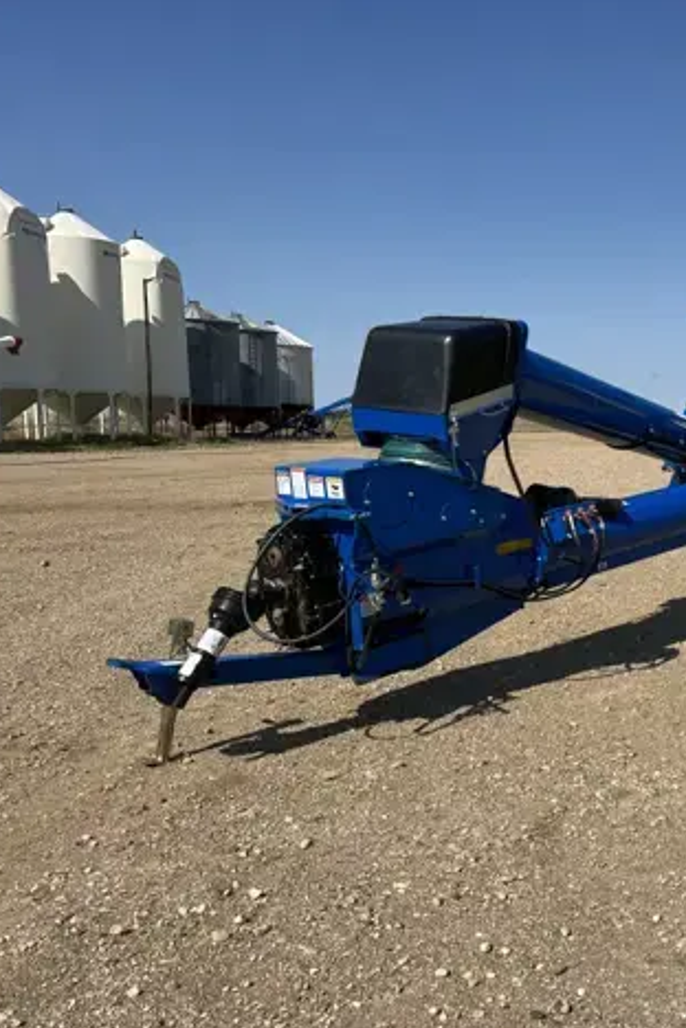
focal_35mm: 37
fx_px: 1058
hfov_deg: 32.9
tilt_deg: -5.8
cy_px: 521
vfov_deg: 51.9
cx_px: 688
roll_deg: -0.4
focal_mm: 5.7
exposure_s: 1/6211
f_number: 1.5
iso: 50
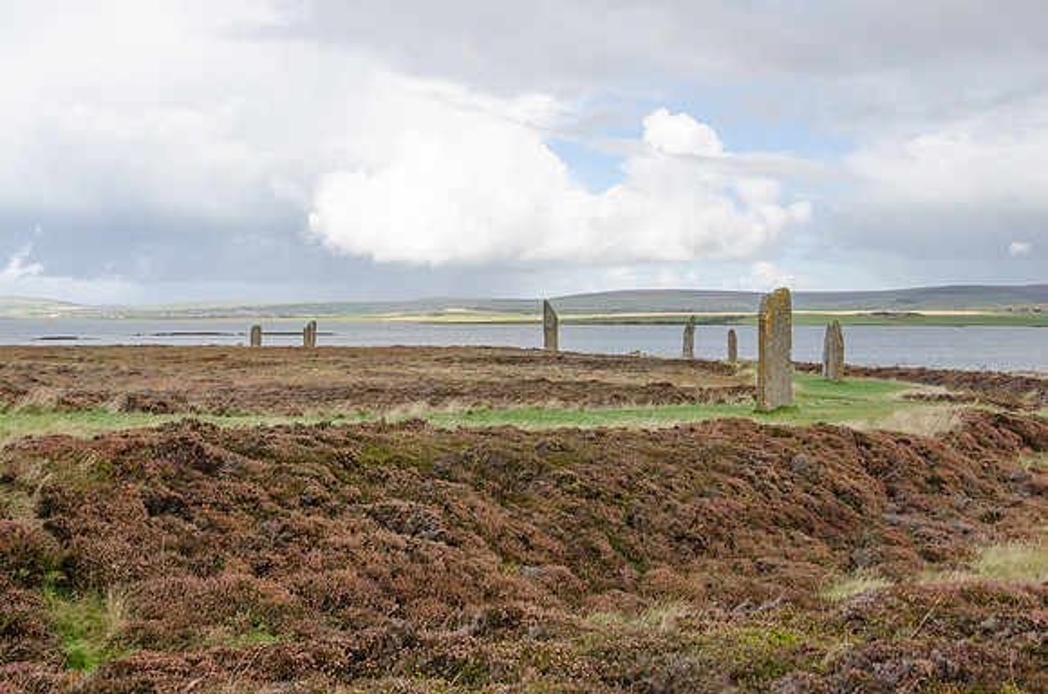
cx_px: 524
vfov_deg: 30.7
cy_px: 347
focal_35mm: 44
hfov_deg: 45.0
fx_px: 1264
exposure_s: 1/200
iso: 100
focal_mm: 29
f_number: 8
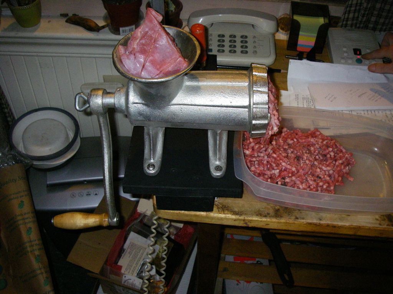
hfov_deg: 49.0
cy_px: 147
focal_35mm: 38
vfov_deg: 37.7
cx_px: 196
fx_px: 431
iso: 400
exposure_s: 1/50
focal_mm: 6.3
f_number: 3.3
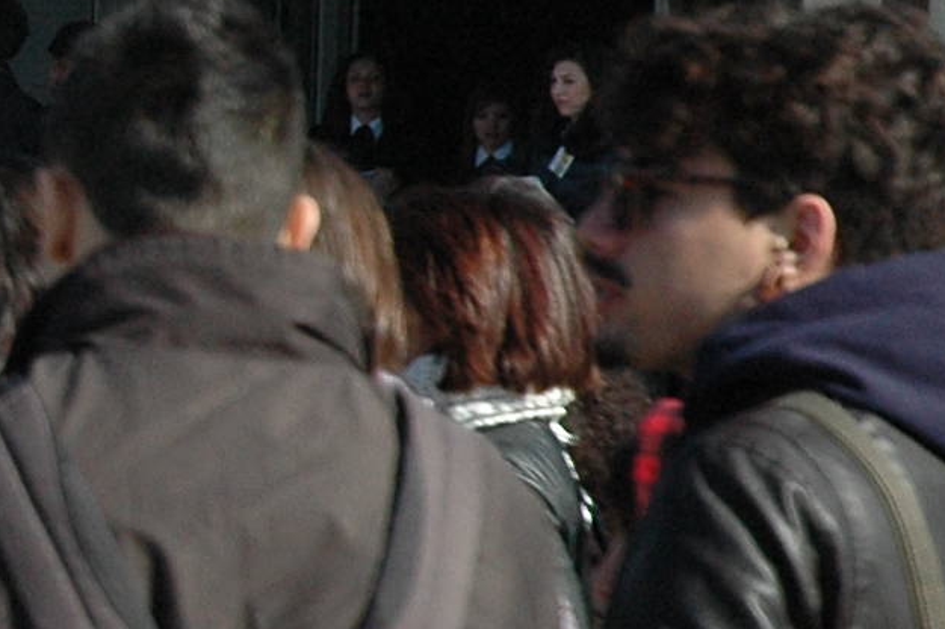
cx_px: -1021
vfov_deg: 3.4
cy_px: 48
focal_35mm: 404
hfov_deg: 5.0
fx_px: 10599
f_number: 6.3
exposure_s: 1/1600
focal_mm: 56
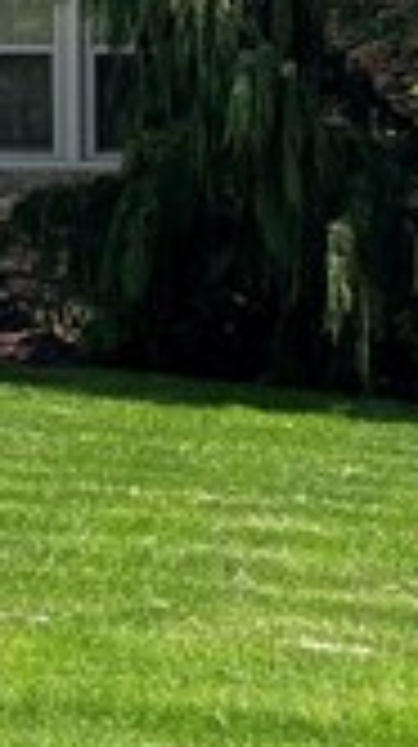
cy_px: -338
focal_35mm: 175
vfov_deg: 11.8
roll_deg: -1.0
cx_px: -382
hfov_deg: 6.7
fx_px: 3459
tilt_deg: +9.9
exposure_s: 1/2451
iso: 50
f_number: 1.6
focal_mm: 5.96
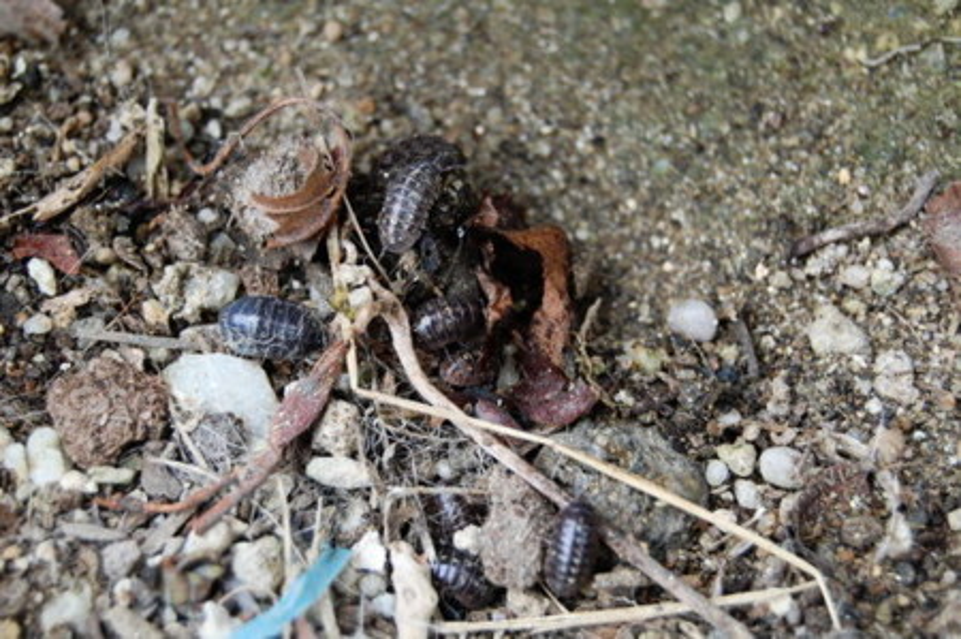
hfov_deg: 24.6
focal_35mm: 82
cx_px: 480
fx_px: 2200
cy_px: 320
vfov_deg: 16.5
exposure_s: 1/80
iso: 400
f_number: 5.6
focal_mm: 55
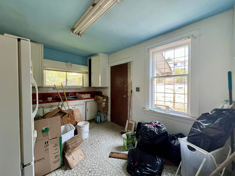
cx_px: 118
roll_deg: -0.6
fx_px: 88
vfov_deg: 89.9
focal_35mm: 13
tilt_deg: -1.2
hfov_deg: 106.2
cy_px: 88
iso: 80
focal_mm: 1.57
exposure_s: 1/99
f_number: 1.8
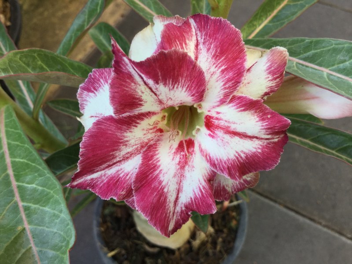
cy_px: 132
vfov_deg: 45.4
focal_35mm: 31
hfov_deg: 58.4
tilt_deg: -62.5
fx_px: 315
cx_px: 176
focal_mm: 3.3
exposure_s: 1/50
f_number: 2.4
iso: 25
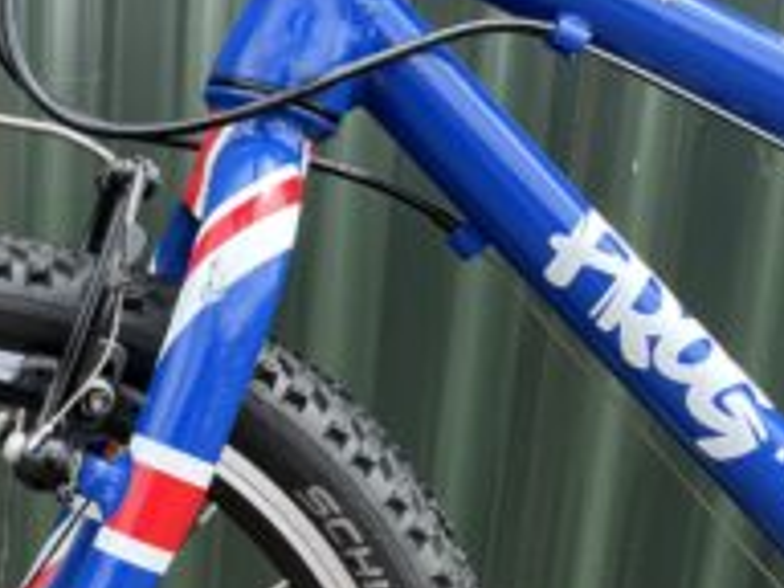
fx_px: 1472
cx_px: -106
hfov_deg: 27.0
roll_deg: +2.2
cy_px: 723
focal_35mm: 65
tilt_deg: -19.8
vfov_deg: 20.9
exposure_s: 1/352
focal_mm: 5.1
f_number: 1.6
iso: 50
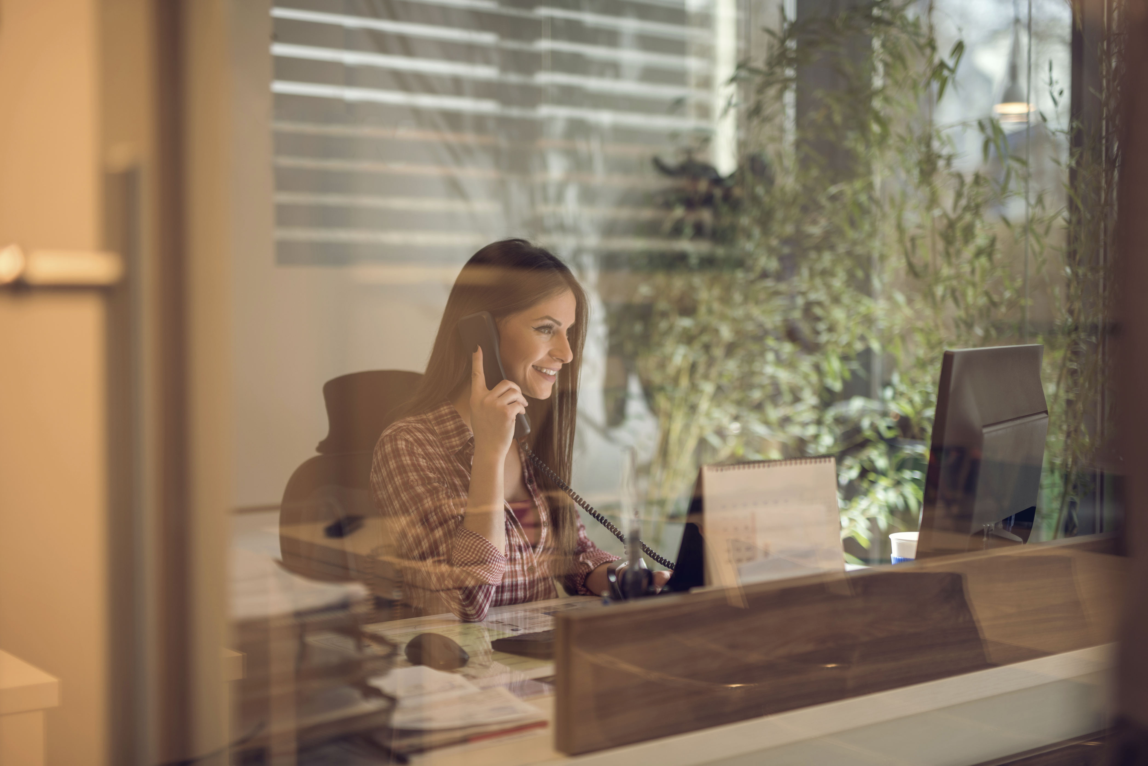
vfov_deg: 27.0
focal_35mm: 50
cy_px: 383
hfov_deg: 39.6
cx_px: 574
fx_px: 1595
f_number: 1.6
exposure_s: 1/125
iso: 64
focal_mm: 50
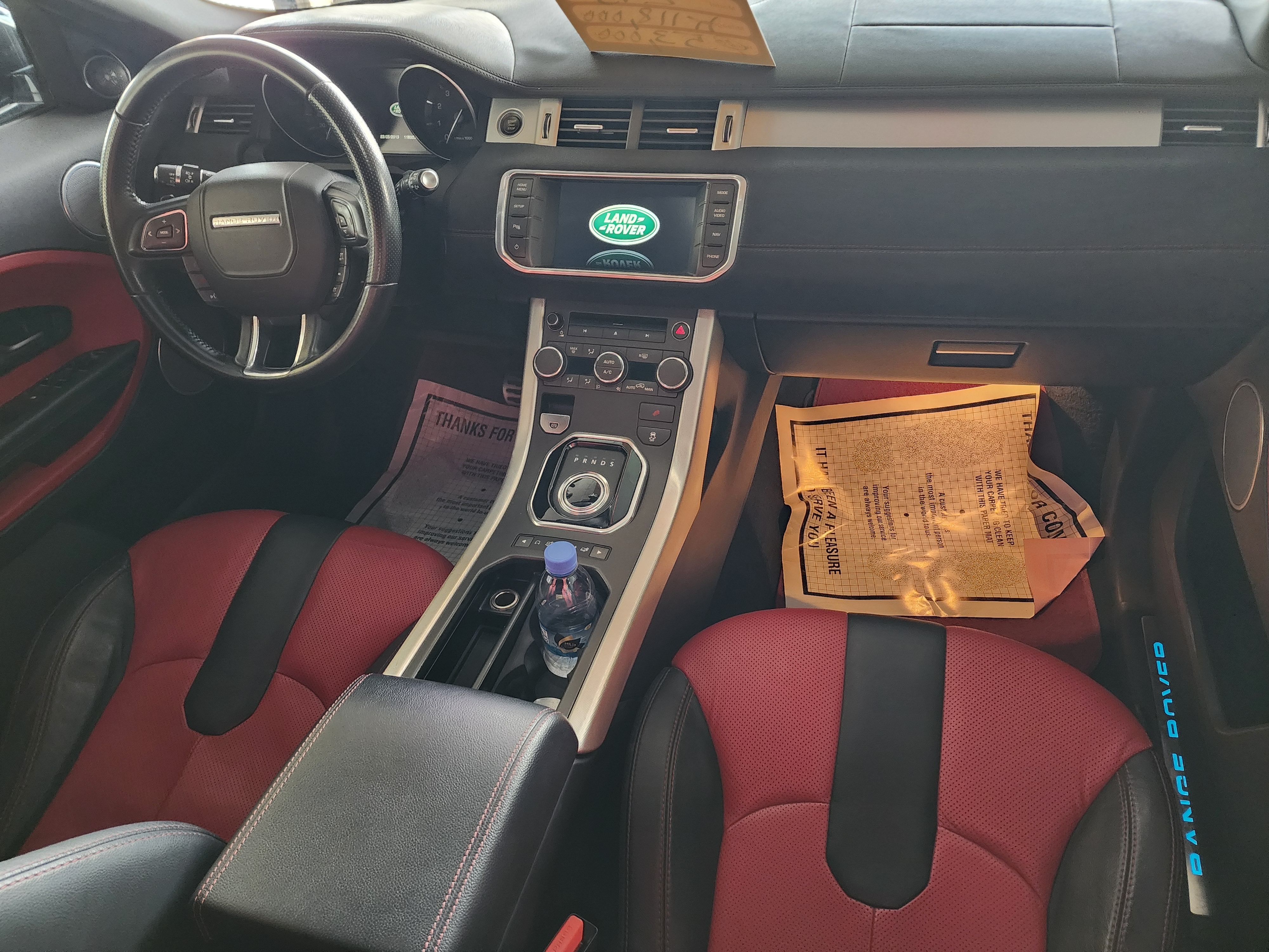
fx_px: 843
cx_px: 634
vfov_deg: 58.9
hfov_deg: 73.9
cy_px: 476
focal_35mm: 23
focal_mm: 6.4
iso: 640
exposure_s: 1/30
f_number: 1.8
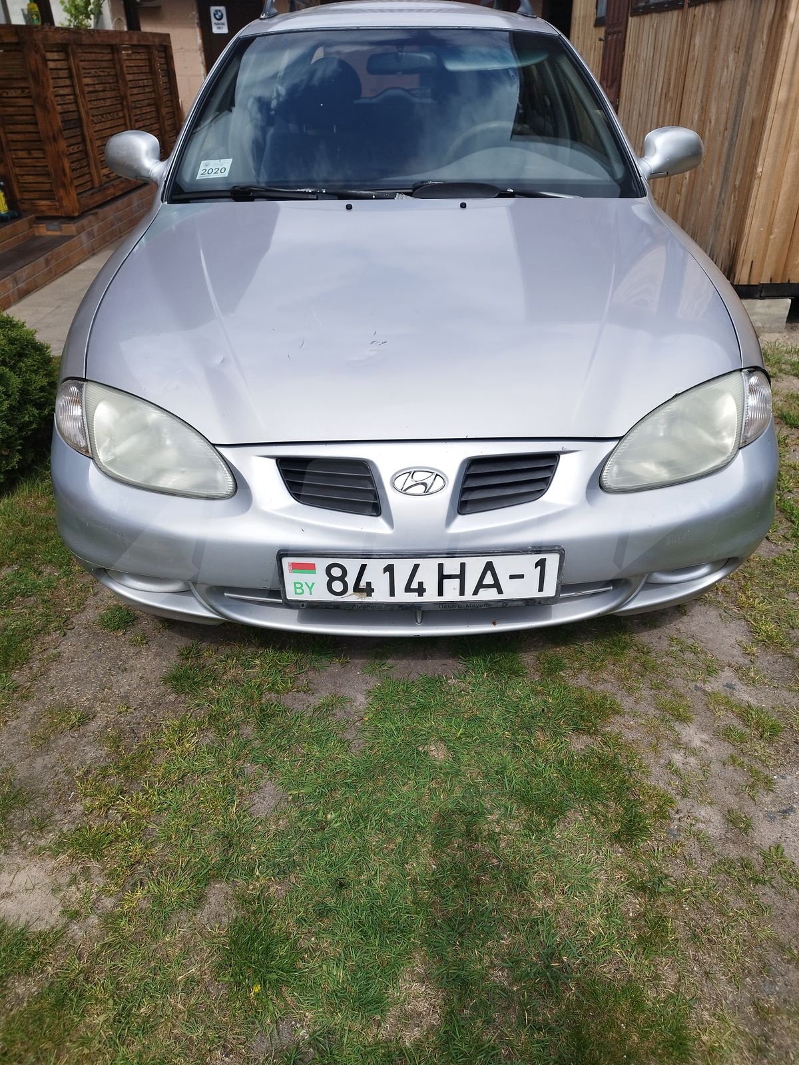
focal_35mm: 24
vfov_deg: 71.6
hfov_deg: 56.8
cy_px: 532
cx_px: 400
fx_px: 739
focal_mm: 5.89
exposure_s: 1/810
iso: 50
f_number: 1.89
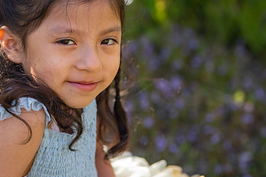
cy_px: 86
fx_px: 1462
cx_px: 80
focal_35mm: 198
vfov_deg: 6.9
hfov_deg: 10.4
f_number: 3.5
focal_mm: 116
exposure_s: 1/800
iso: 400
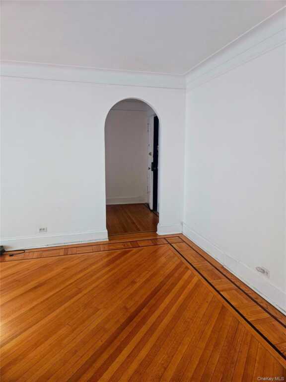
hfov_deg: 58.9
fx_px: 253
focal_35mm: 23
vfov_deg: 73.9
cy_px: 191
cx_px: 143
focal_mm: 5.4
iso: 400
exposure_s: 1/120
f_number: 1.8
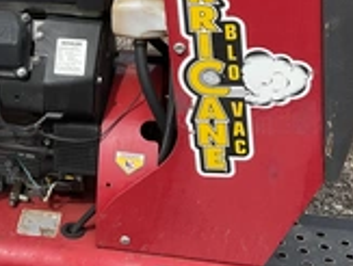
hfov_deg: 26.3
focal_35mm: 71
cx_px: 26
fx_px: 726
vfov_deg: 20.6
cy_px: 63
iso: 25
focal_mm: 3
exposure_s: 1/829
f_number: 1.8
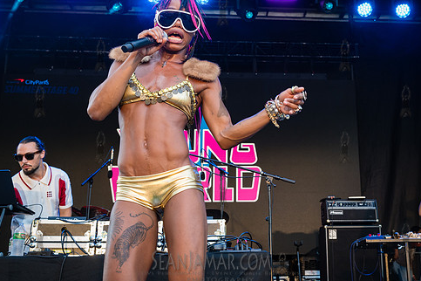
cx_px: 270
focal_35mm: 50
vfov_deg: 26.9
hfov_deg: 39.3
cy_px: 99
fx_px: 585
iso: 1000
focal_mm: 35
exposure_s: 1/500
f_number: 5
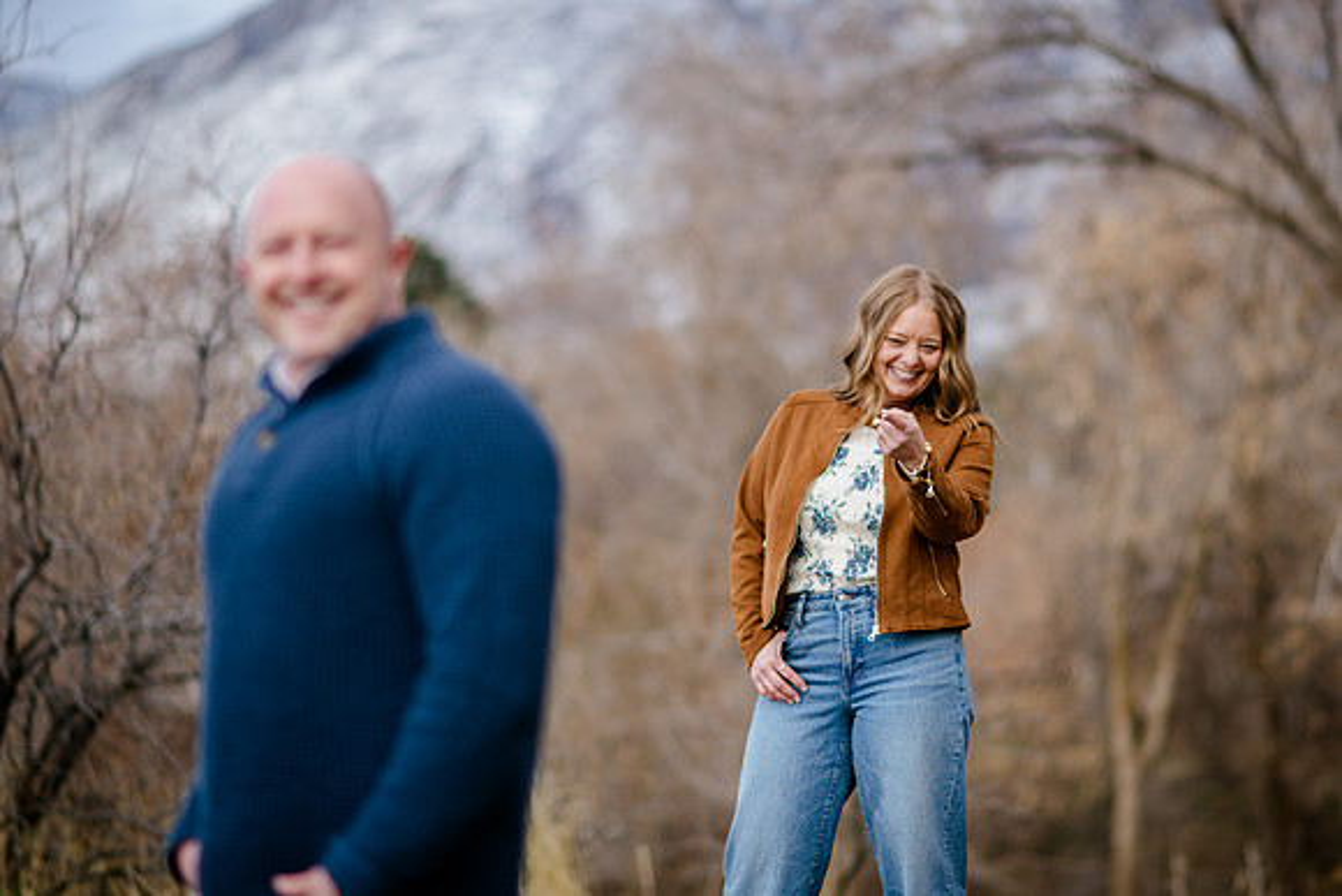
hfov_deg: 16.3
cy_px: 403
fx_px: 4698
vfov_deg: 10.9
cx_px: 751
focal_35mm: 126
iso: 200
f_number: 2
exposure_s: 1/1250
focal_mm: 105
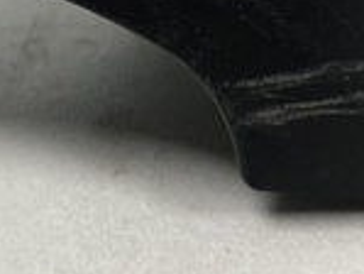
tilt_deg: -37.2
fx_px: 1263
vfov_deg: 12.1
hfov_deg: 15.6
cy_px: -51
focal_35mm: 120
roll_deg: +1.0
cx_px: -100
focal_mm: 4
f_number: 1.8
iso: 40
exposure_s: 1/20
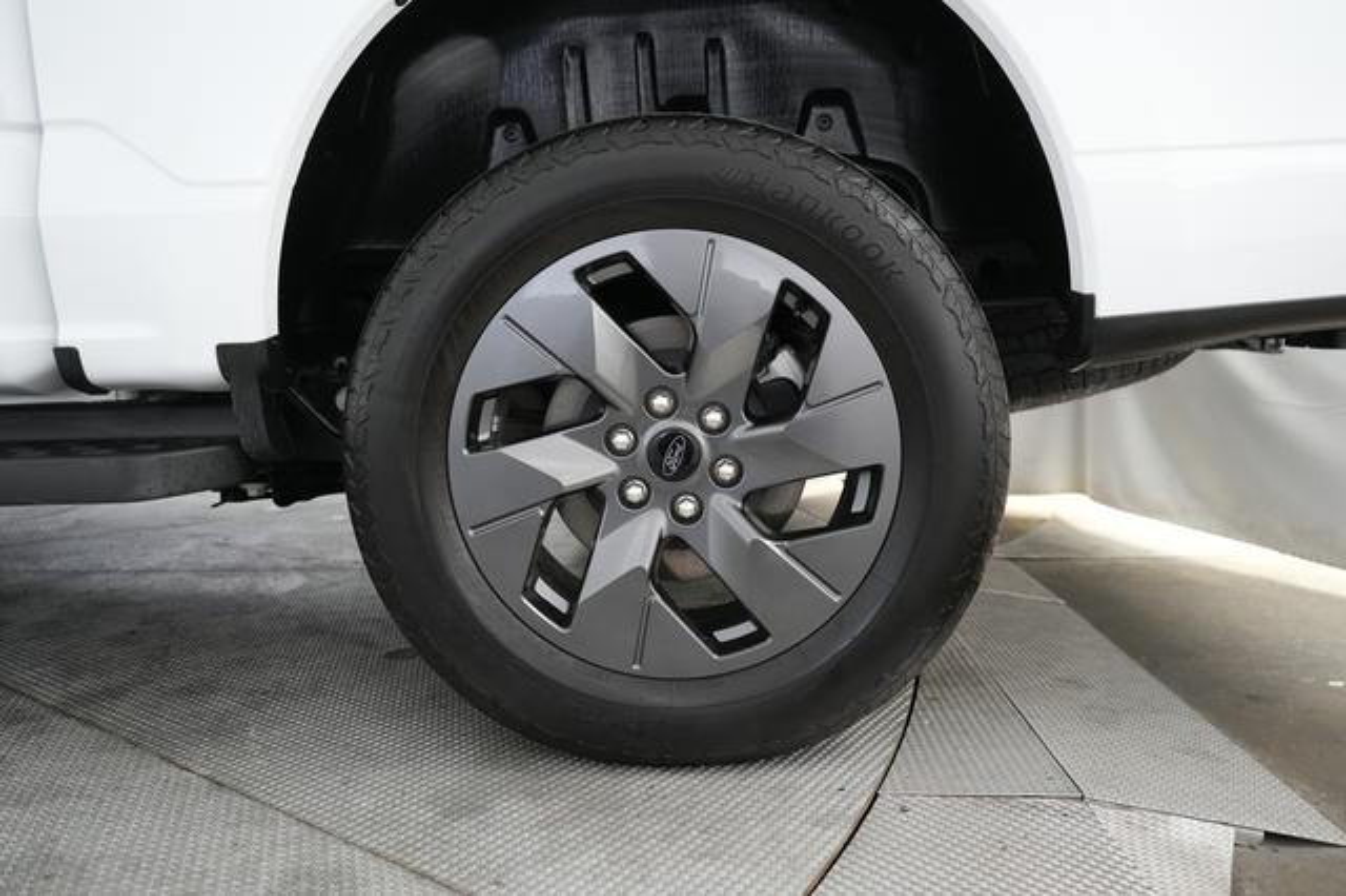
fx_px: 972
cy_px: 448
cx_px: 673
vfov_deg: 49.5
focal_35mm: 26
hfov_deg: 69.4
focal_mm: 26
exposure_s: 1/160
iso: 5000
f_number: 2.8
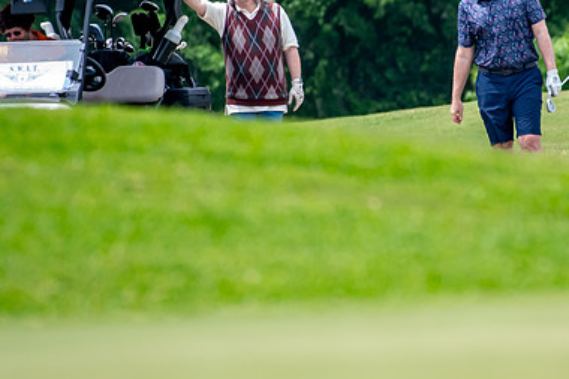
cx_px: 398
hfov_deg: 1.8
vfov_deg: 1.2
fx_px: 18089
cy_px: 169
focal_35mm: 1145
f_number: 5.6
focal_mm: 500
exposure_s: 1/2000
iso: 1800
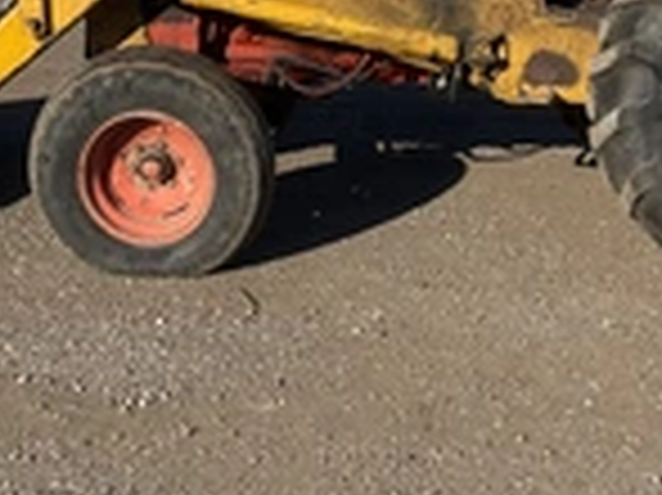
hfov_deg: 24.7
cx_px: 311
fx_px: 1510
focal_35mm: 79
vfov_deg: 18.2
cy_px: 9
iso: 25
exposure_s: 1/1912
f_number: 1.8
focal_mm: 3
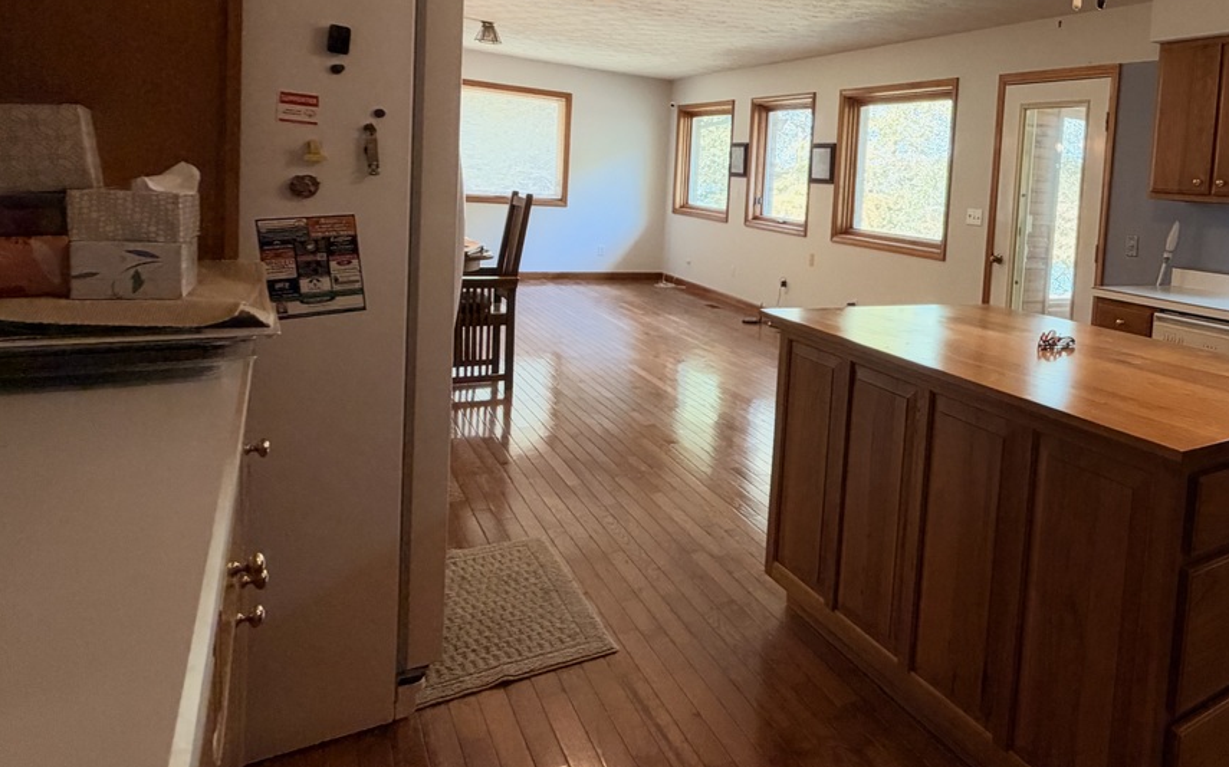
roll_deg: -3.9
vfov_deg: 48.4
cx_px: 1008
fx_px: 837
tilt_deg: -3.7
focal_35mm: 25
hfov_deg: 65.1
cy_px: 254
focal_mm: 2.22
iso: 320
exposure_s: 1/60
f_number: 2.2
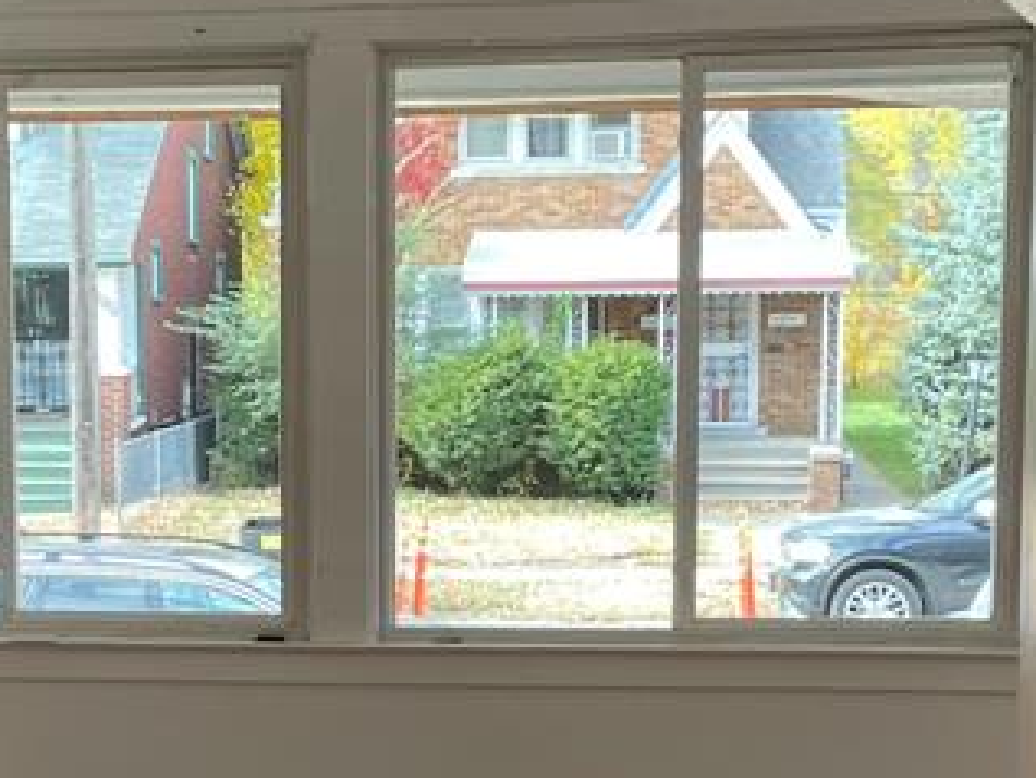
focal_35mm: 84
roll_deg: +1.1
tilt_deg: -8.2
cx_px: 258
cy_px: 683
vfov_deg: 17.4
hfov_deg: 23.0
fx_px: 2515
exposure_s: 1/120
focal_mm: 4.2
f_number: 1.6
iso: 64
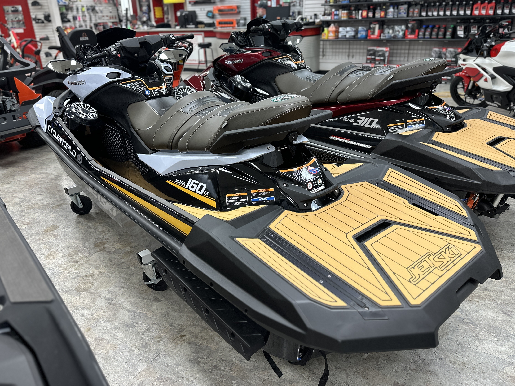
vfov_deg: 53.0
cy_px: 183
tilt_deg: -23.4
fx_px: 387
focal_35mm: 26
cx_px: 244
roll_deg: +1.9
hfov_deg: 67.3
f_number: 1.78
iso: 125
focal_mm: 6.86
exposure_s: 1/60
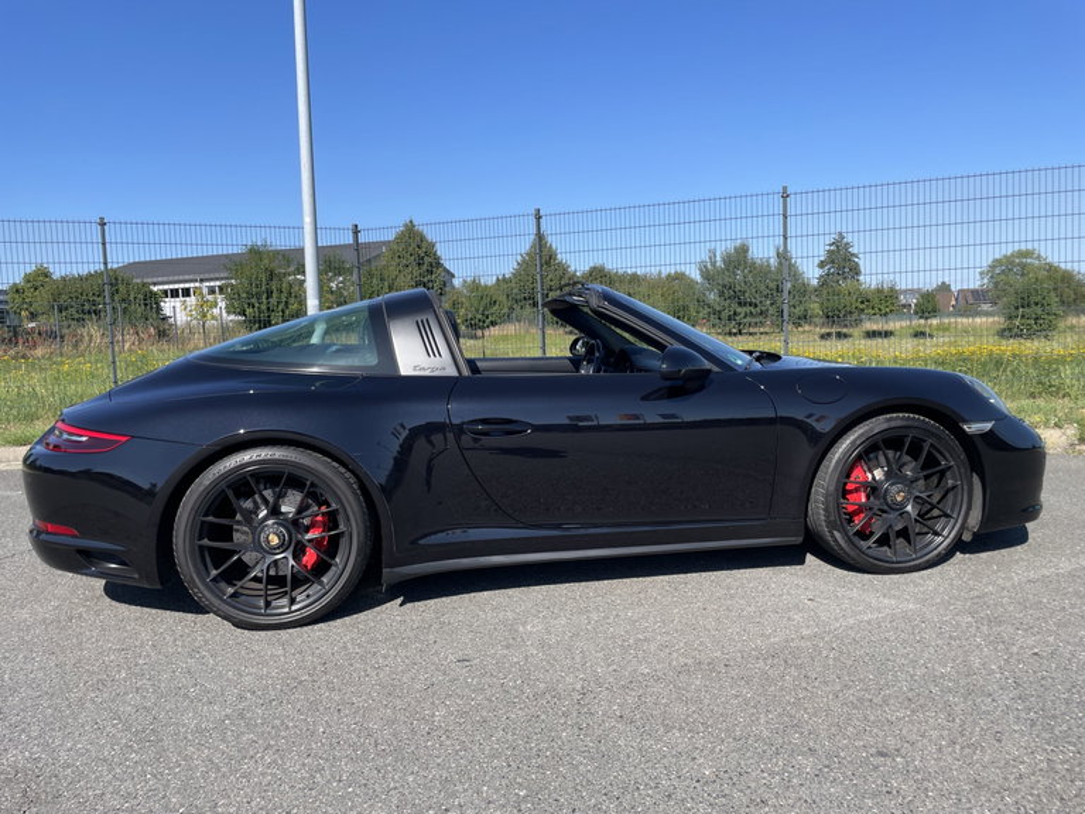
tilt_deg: -4.7
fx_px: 815
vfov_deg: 53.1
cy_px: 407
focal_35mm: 26
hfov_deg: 67.3
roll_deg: +1.8
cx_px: 542
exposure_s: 1/2564
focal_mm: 4.2
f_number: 1.6
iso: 32
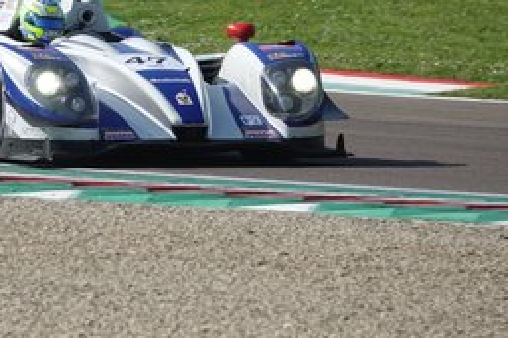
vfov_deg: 1.7
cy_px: 134
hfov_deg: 2.6
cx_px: 168
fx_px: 11309
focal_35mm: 802
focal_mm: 167.98
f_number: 4.5
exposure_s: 1/800
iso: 100
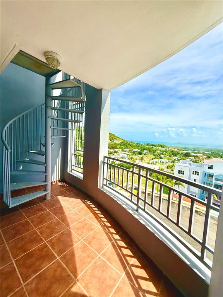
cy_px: 148
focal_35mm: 14
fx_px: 120
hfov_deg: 85.7
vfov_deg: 102.1
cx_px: 112
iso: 50
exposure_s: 1/2976
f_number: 2.2
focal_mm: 2.22
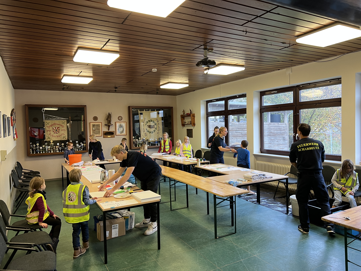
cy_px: 136
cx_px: 180
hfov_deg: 67.3
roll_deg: +1.3
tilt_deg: -2.0
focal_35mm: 26
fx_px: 271
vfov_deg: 53.1
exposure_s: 1/50
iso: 100
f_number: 1.5
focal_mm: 5.7
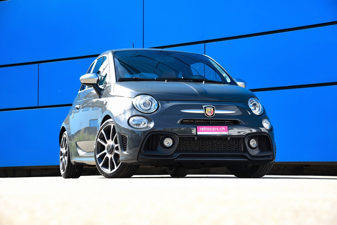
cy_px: 112
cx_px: 168
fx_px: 768
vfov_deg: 16.7
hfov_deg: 24.8
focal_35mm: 82
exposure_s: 1/125
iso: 200
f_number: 8
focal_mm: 82
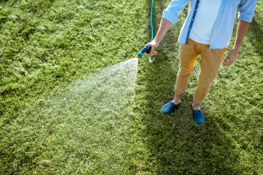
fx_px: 256
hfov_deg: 54.4
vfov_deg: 37.9
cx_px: 132
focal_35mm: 35
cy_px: 88
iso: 320
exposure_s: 1/1000
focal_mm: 35
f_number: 2.2
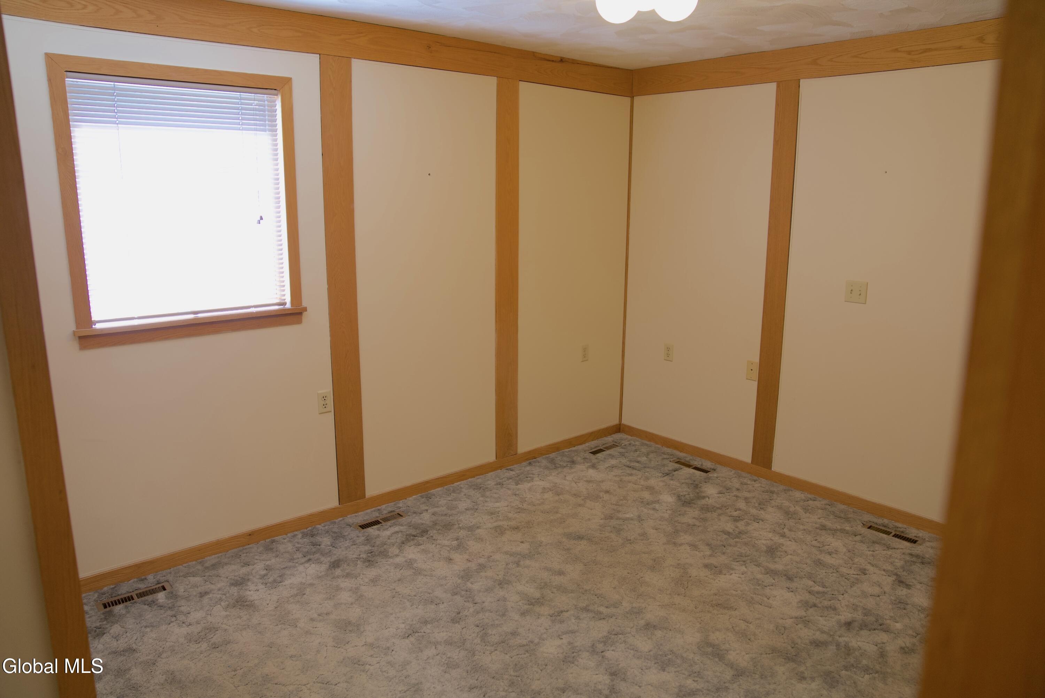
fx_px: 726
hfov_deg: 71.5
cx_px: 522
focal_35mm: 25
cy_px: 349
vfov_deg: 51.3
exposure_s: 1/50
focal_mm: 25
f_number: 2.8
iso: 500
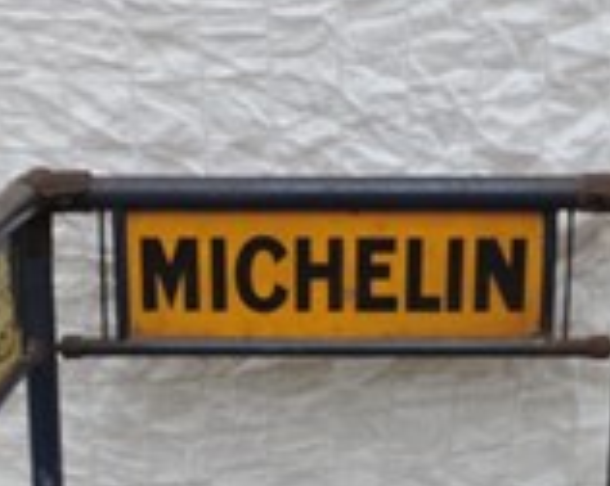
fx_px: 1605
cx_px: 313
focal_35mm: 89
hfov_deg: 21.5
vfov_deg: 16.3
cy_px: 633
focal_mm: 4.3
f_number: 3
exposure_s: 1/125
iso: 80
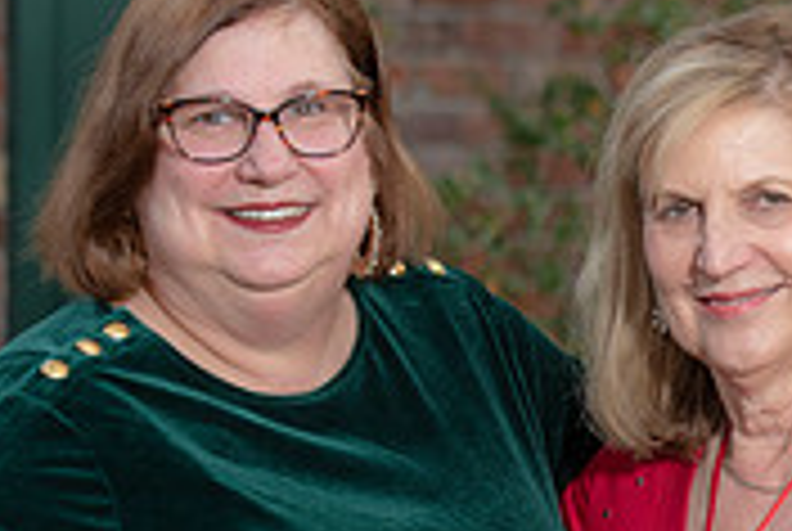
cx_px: 896
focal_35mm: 329
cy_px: 691
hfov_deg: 6.2
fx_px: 7250
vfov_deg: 4.2
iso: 320
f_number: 5
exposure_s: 1/200
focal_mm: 100
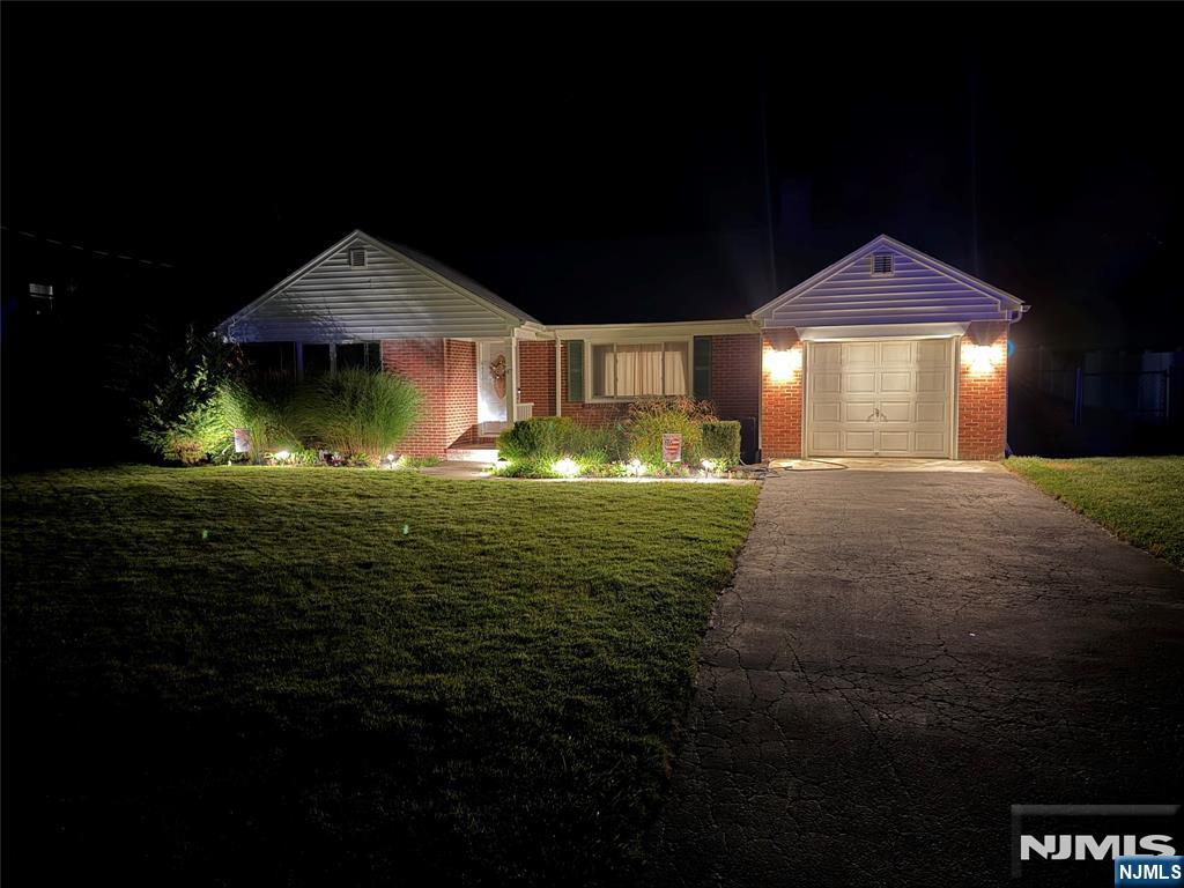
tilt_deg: -3.8
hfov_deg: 71.6
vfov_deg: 56.8
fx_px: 821
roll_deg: +0.8
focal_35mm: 24
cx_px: 592
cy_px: 444
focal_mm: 6.76
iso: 1000
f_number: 1.78
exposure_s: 1/5
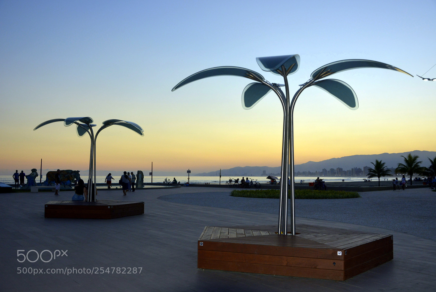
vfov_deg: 35.6
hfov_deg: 51.2
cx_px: 218
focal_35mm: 38
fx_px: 455
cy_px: 146
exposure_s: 1/200
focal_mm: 25
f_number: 5.6
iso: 500
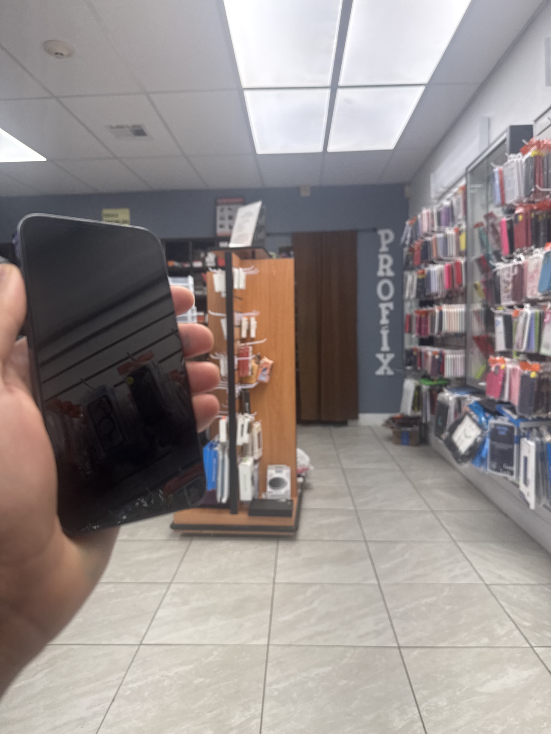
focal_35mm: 24
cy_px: 367
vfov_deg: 71.6
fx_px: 509
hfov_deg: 56.8
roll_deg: +2.1
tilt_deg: -1.7
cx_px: 276
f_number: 1.78
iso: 80
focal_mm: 6.76
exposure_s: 1/167
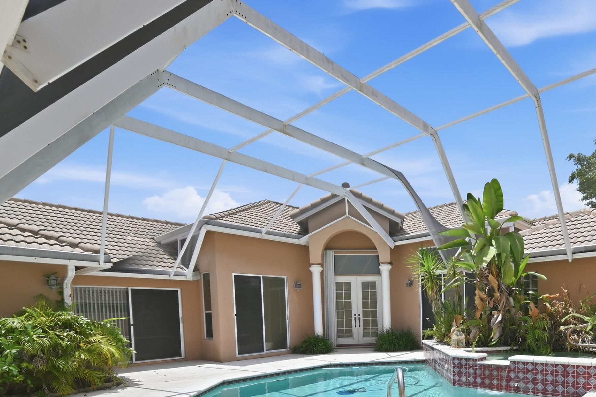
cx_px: 416
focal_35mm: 20
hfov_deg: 80.0
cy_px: 302
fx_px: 331
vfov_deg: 58.4
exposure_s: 1/160
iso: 100
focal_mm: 12
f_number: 8
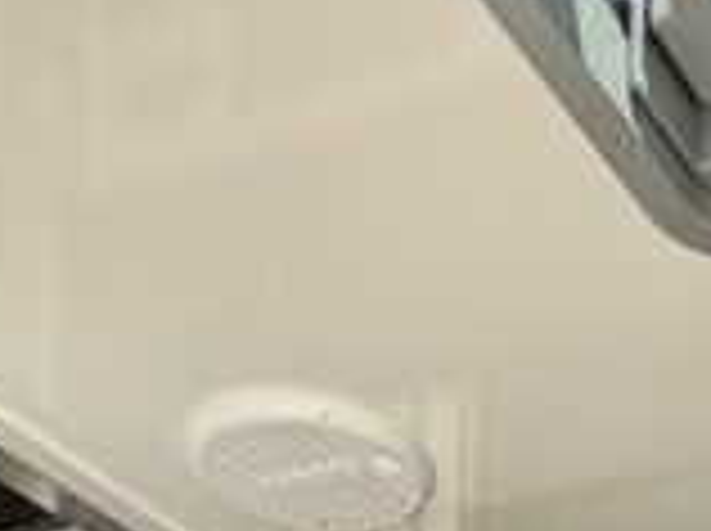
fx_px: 1866
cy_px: 1485
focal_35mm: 91
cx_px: 796
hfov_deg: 20.5
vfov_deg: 11.4
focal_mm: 2.22
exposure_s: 1/379
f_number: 2.2
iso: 50
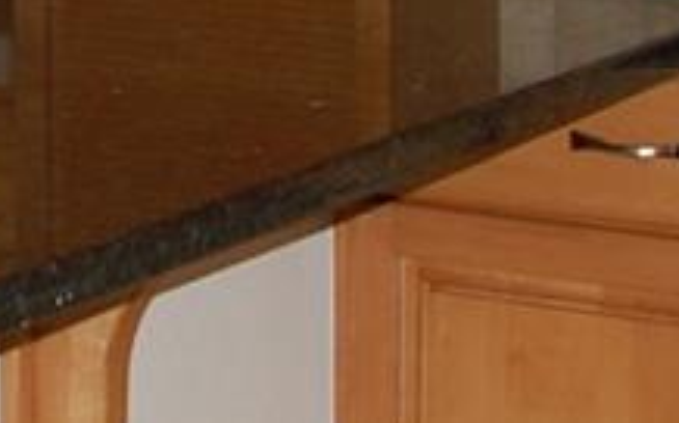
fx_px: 3736
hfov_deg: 9.8
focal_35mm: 202
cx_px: -542
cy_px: -468
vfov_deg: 6.3
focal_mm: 18
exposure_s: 1/500
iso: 400
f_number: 3.5
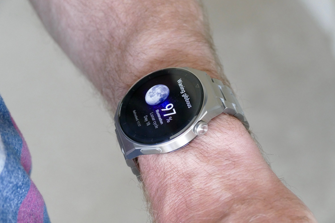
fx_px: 1042
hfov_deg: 18.3
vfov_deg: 12.2
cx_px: 168
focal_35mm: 112
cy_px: 112
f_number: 4.5
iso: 1600
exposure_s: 1/40
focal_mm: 40.84
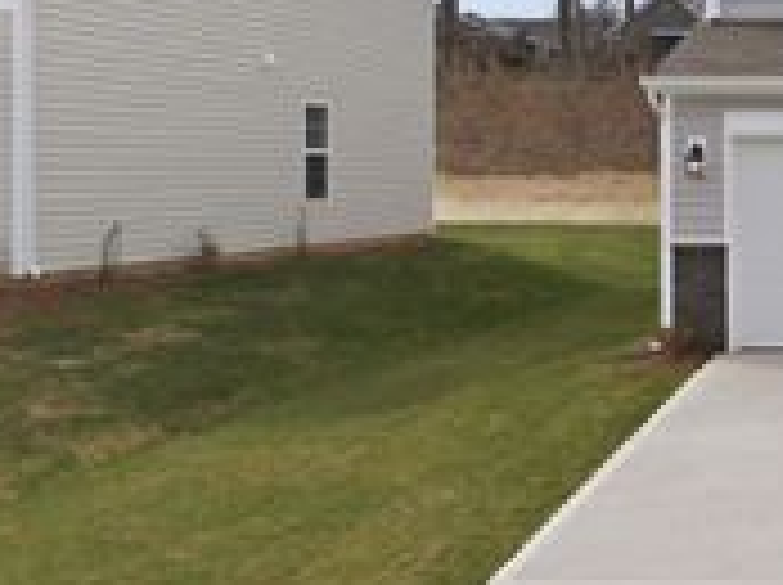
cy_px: 162
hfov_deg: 23.6
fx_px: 1559
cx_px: 1112
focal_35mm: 69
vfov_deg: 21.1
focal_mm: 12.3
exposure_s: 1/100
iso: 100
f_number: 4
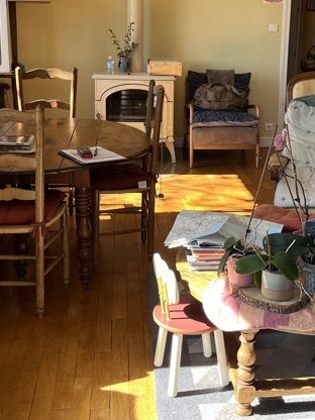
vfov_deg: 37.8
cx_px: 208
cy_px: 139
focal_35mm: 50
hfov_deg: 28.9
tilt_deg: -13.1
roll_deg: -1.8
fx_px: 607
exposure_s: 1/122
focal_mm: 5.1
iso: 50
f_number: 1.6
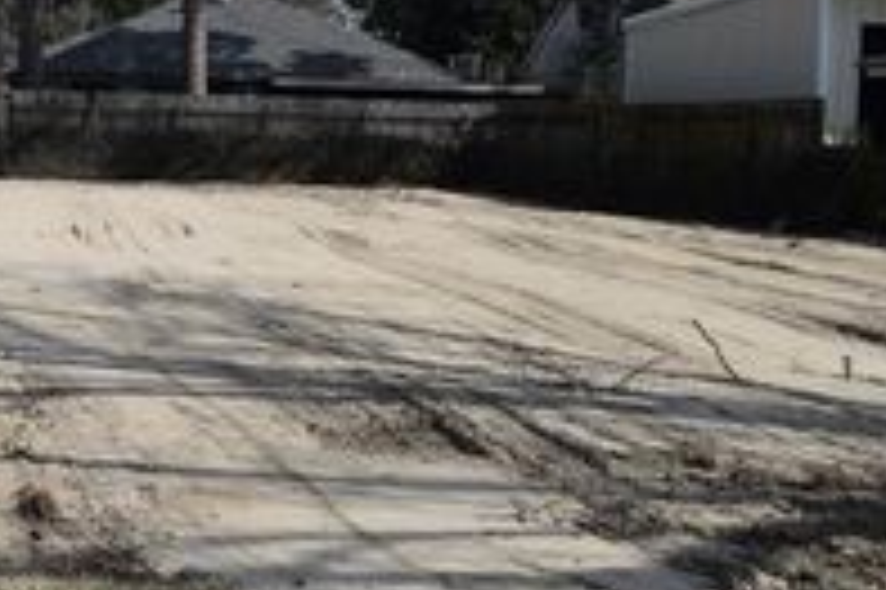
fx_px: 1869
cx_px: -202
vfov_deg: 17.9
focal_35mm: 76
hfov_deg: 24.0
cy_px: 241
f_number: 10
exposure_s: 1/400
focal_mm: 20
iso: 200
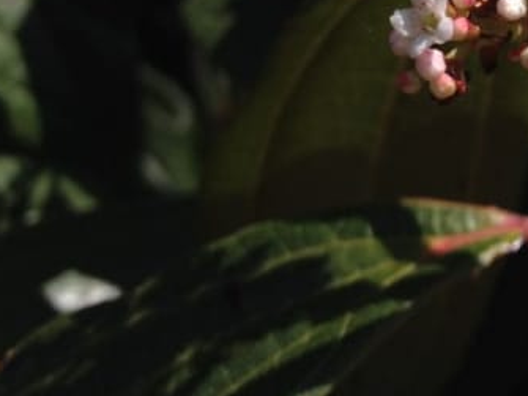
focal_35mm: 107
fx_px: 1631
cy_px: -197
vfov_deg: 13.1
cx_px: 621
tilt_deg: -26.6
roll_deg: +4.1
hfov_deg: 17.6
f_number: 2.4
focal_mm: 4.28
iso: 50
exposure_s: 1/2304
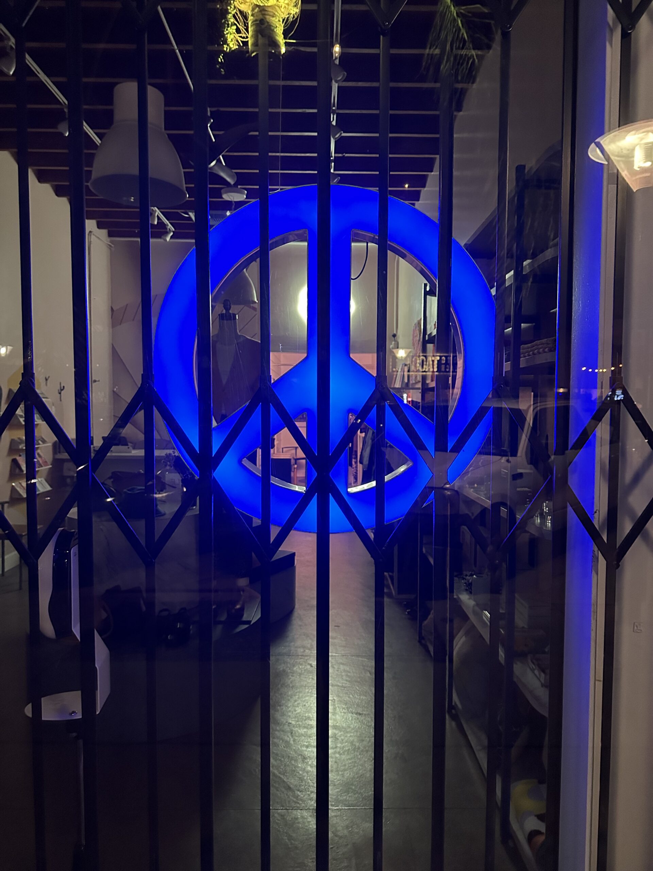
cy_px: 436
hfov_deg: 56.8
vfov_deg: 71.6
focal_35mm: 24
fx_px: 604
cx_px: 326
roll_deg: -0.3
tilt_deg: -3.8
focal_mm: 6.86
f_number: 1.78
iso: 800
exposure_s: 1/40
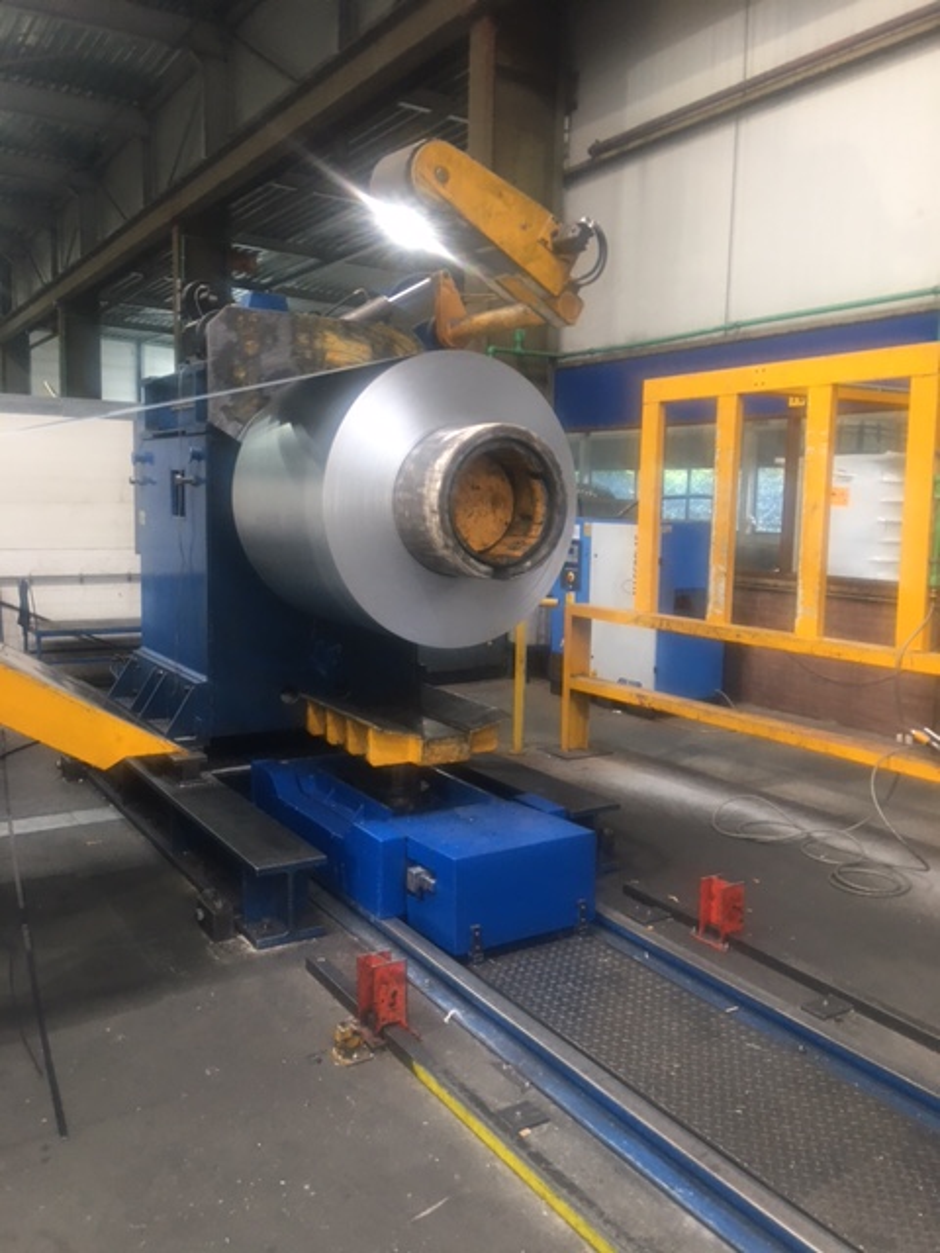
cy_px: 626
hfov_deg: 48.2
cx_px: 470
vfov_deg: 61.7
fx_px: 1050
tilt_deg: -4.7
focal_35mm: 29
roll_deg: -1.8
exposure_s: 1/17
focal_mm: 4.15
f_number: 2.2
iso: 64
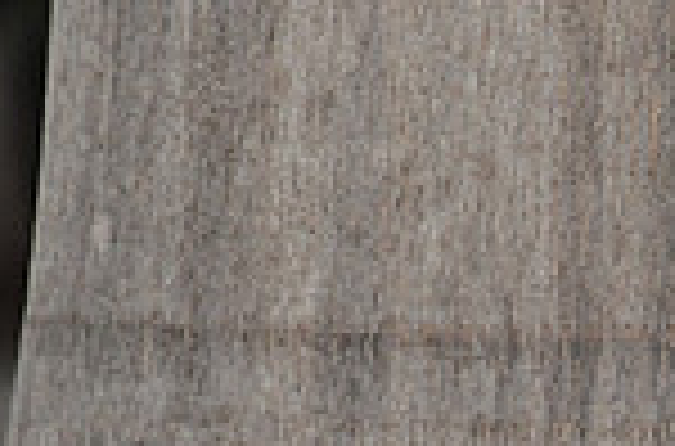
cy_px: 363
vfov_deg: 2.2
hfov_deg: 3.4
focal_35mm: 611
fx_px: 11419
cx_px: 994
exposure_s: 1/125
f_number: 5.6
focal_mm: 105
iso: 800
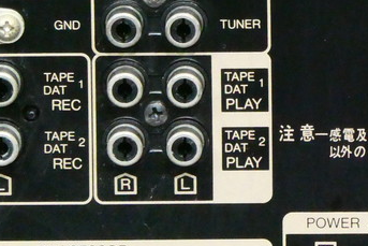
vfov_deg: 1.8
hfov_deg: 2.7
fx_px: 7884
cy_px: 128
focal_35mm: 771
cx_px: 347
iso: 1600
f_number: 5.6
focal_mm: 47.5
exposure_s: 1/15
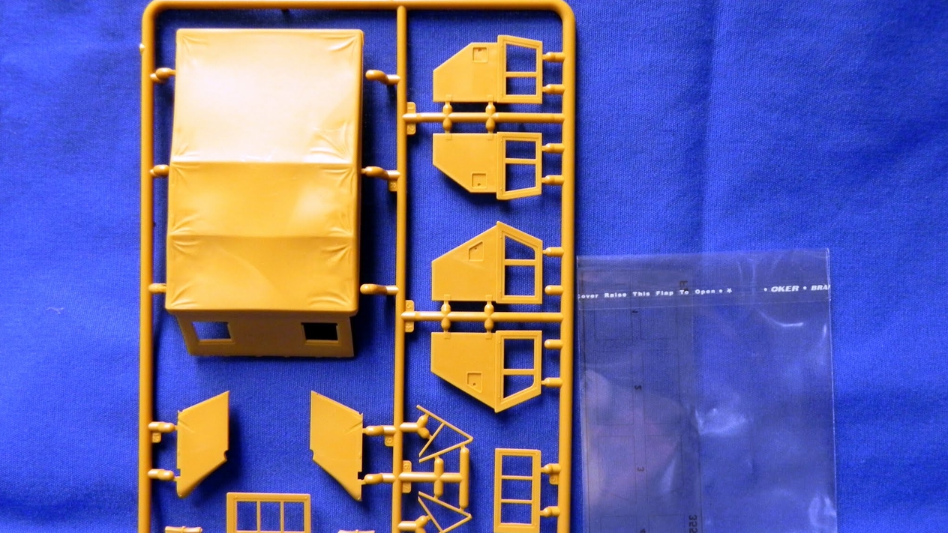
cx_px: 470
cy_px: 292
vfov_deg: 36.6
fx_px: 804
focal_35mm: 32
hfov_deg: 61.0
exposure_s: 1/34.6
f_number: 2.8
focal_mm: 5.2
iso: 400
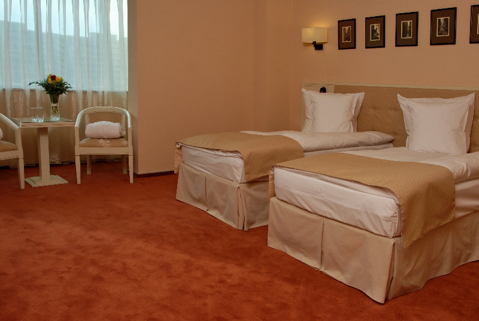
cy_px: 160
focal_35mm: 30
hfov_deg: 61.9
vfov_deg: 43.7
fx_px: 400
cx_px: 240
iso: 250
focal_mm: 20
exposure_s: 1/80
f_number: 14
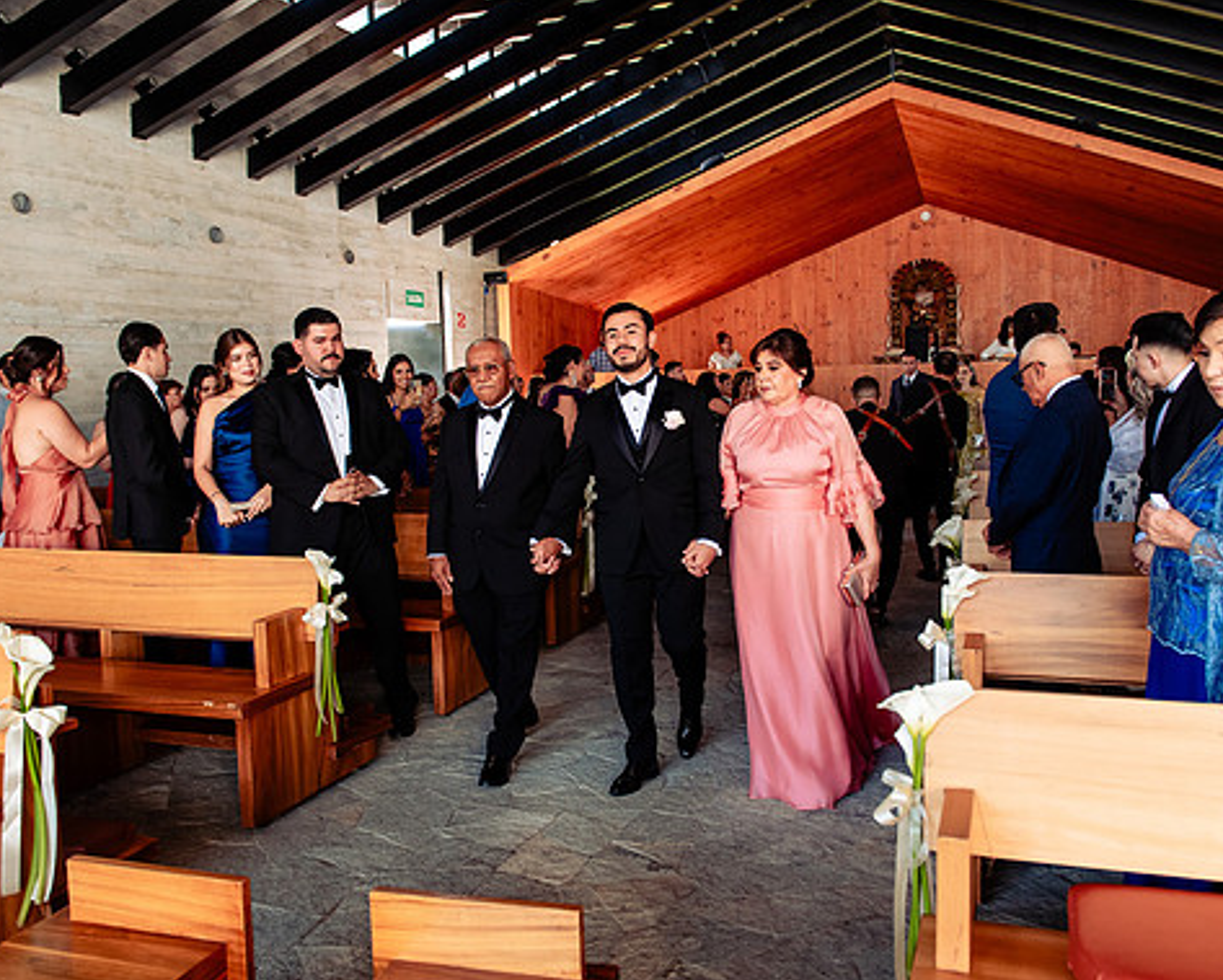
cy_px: 490
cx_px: 631
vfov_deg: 44.6
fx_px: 1195
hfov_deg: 54.2
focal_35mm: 33
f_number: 3.5
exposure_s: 1/250
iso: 640
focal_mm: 27
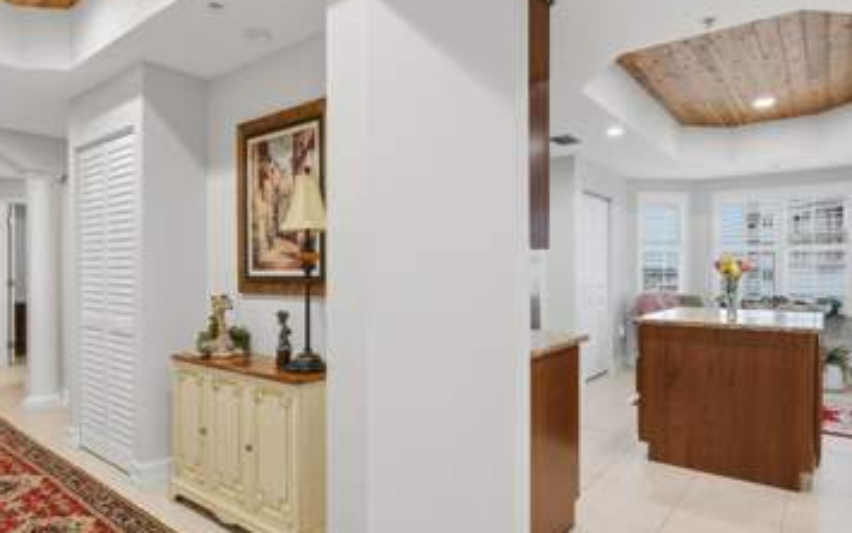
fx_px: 527
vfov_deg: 53.6
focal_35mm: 23
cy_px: 270
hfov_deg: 77.9
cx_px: 434
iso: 3200
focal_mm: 16.5
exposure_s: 1/1000
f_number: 8
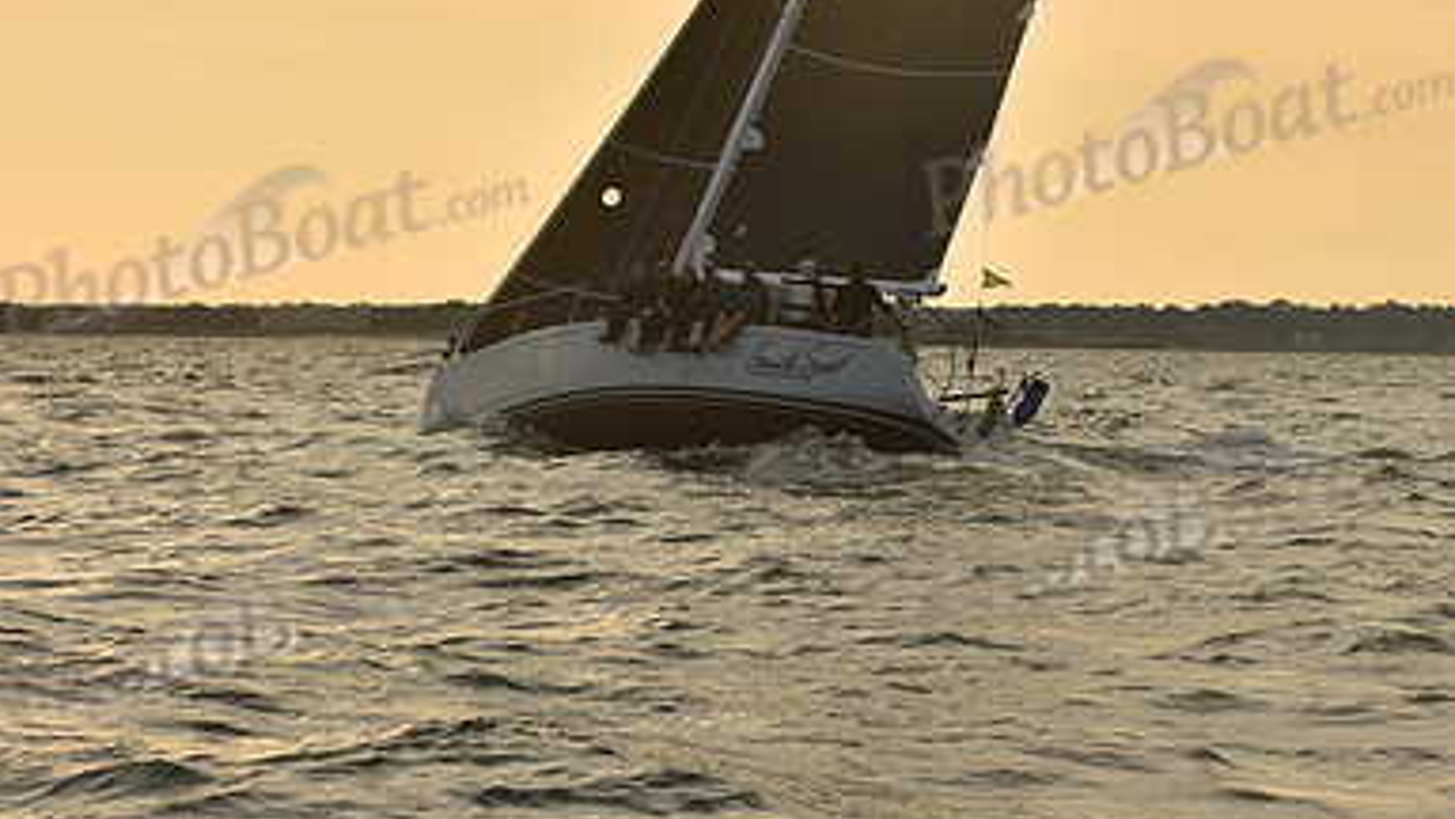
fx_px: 6713
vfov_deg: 7.0
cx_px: 726
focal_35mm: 174
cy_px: -4
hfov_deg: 12.4
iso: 250
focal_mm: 110
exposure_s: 1/640
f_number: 10
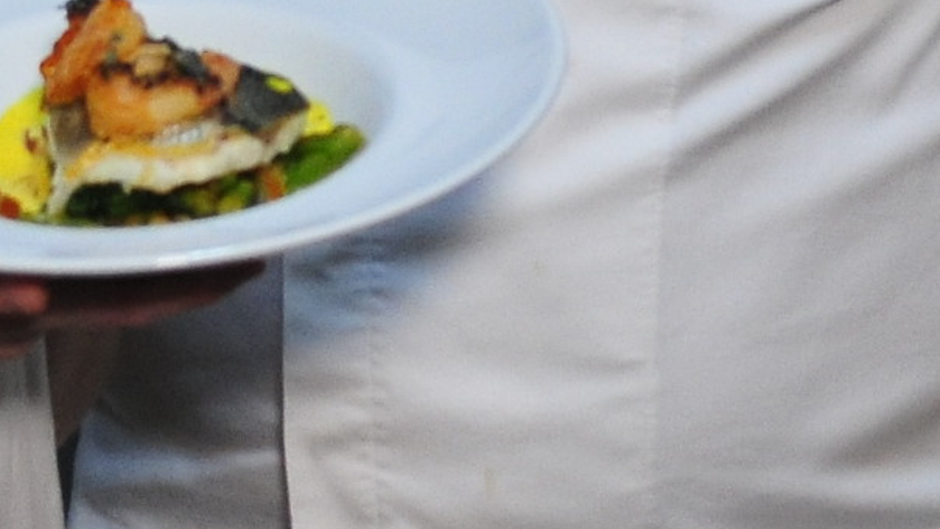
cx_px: 423
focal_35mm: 167
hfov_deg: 12.9
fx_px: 4163
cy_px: -520
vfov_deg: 7.0
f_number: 2.8
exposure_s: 1/200
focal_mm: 20
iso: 800
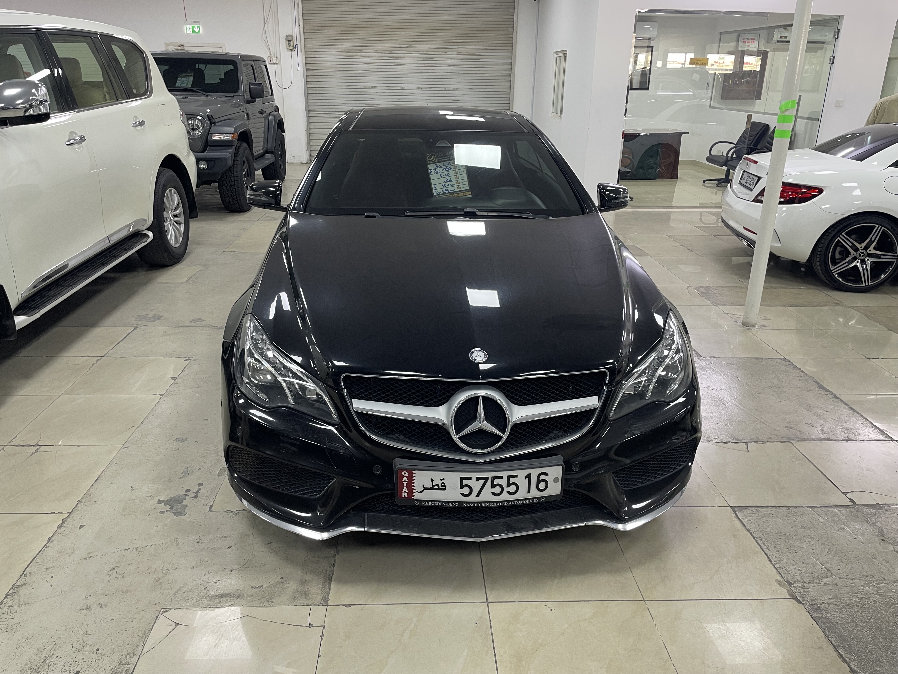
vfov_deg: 53.1
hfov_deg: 67.3
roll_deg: -0.7
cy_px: 337
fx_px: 674
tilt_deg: -21.6
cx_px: 449
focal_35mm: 26
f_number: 1.6
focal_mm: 4.2
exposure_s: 1/50
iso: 64
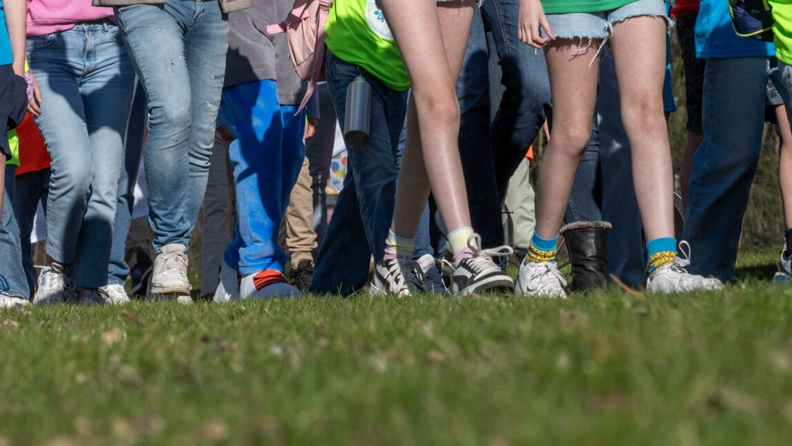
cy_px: -8
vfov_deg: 5.2
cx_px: 210
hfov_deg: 9.2
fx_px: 4893
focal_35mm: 233
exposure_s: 1/1600
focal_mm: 125
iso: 800
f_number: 9
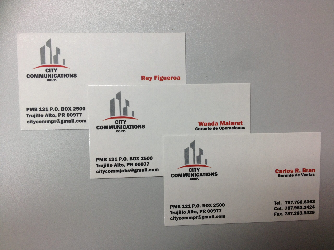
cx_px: 167
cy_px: 125
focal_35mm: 35
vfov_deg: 40.7
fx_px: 338
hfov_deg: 52.6
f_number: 2.4
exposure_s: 1/40
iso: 64
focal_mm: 4.28
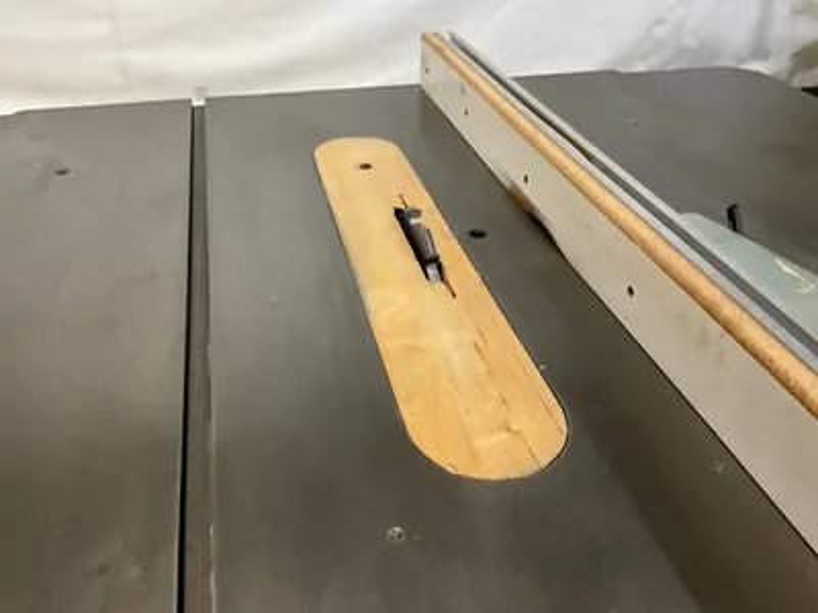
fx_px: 685
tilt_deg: -36.0
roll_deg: -2.9
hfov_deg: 61.7
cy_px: 306
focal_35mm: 29
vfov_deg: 48.2
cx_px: 409
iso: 320
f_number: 1.8
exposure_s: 1/40
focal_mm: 3
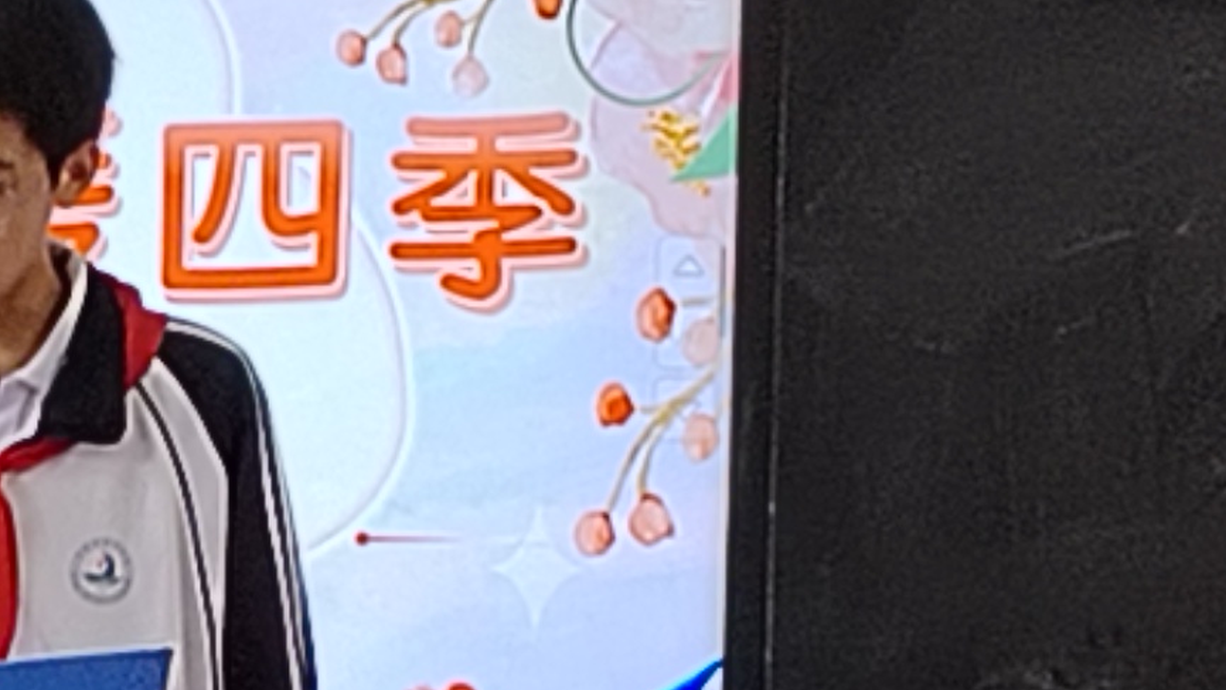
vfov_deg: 5.9
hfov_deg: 10.5
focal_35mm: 201
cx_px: -351
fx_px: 6534
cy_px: 1162
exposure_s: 1/50
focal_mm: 4.26
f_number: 1.8
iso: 157
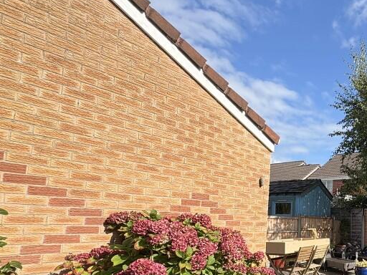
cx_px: 356
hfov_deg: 52.4
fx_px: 297
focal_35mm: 28
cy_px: 198
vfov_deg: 48.3
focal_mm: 2.22
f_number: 2.2
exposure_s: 1/1048
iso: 40
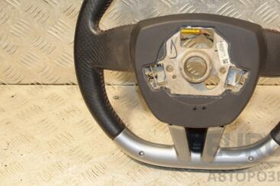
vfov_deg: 19.6
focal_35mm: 69
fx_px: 536
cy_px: 43
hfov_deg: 29.0
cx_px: 193
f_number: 5
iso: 800
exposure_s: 1/200
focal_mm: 28
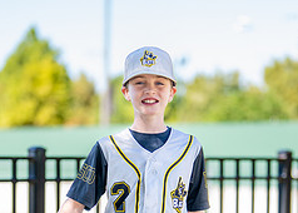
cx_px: 152
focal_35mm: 154
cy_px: 241
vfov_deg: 9.2
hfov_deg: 13.0
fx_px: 1303
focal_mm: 50
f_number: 1.2
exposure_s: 1/1600
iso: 100
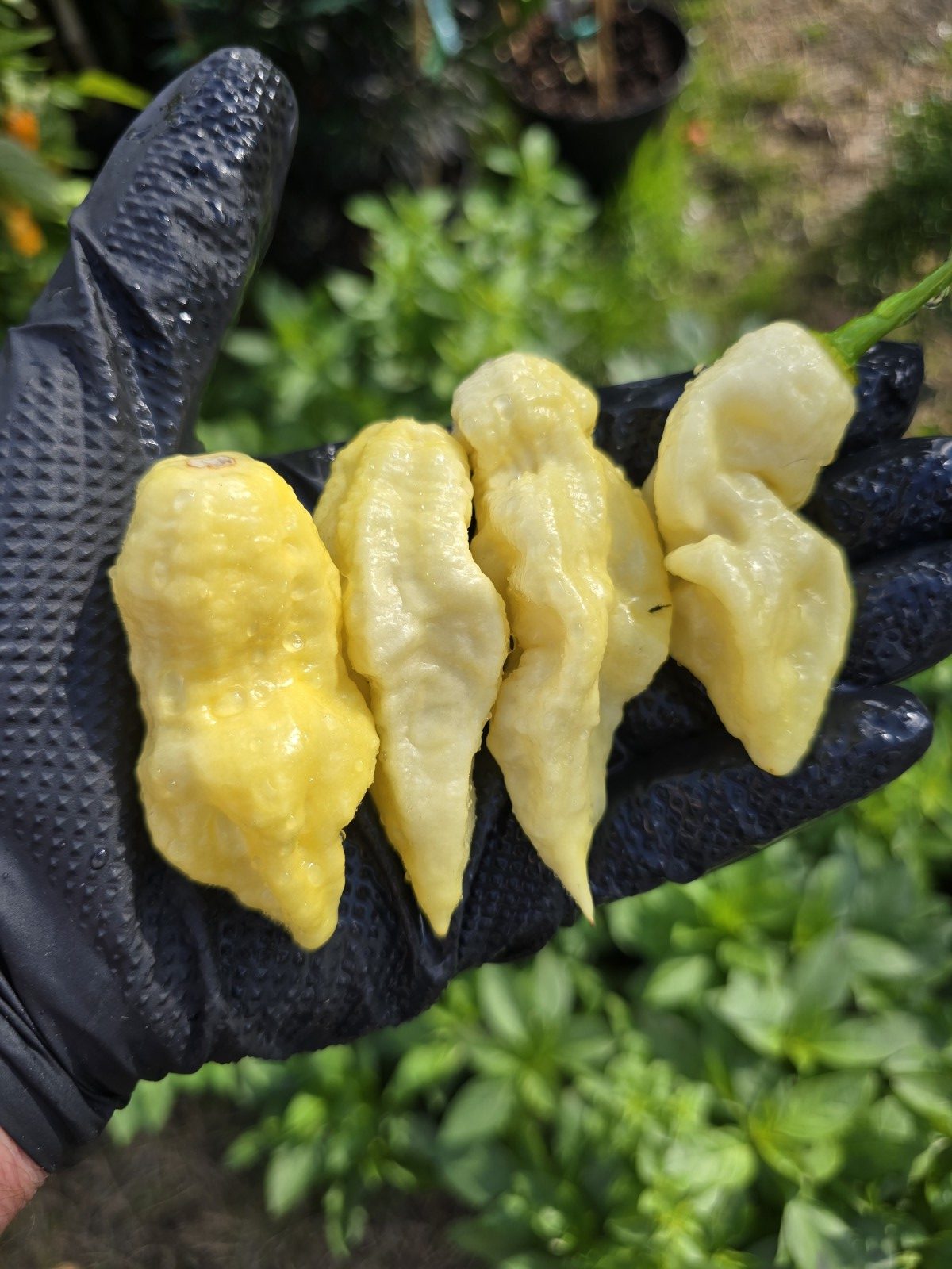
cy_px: 634
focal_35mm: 23
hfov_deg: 58.9
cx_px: 476
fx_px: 843
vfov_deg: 73.9
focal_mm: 6.3
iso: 12
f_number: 1.7
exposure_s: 1/358
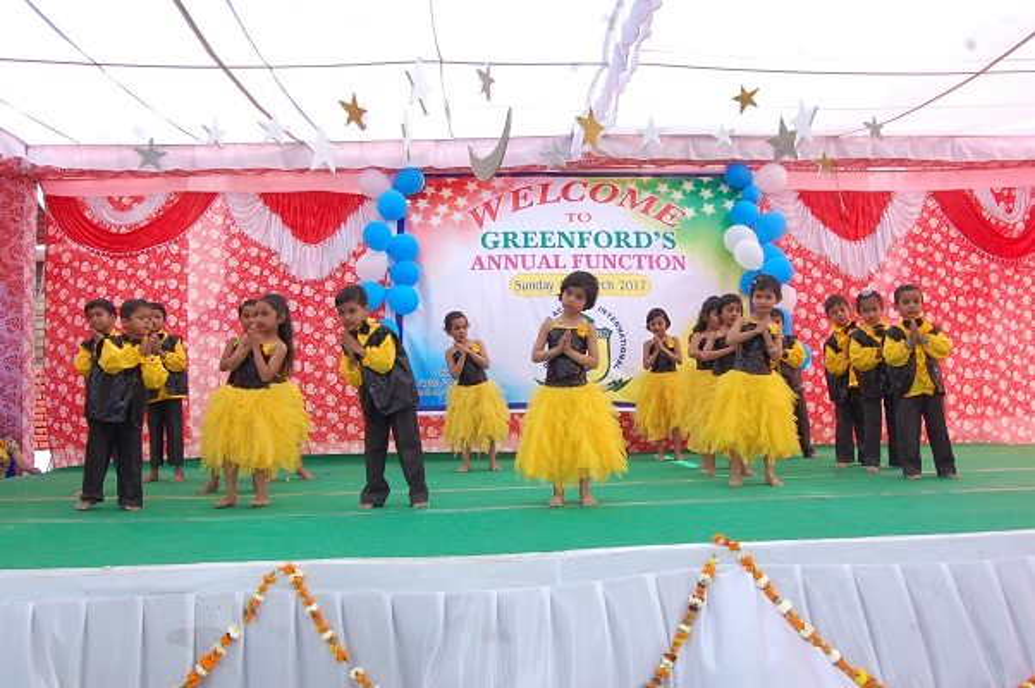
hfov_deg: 57.3
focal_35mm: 33
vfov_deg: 39.9
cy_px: 344
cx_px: 518
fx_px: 948
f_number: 8
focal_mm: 22
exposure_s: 1/125
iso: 400
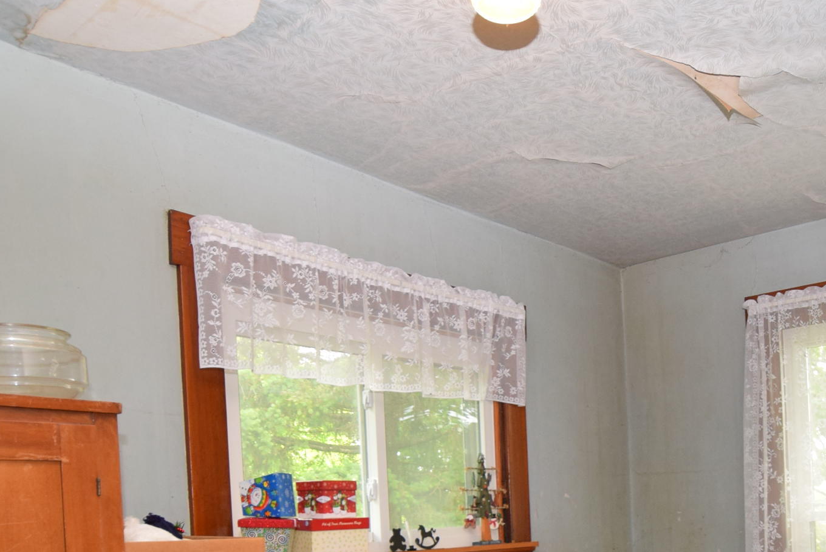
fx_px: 758
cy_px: 543
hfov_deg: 55.1
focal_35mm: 33
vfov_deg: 36.3
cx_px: 593
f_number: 5
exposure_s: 1/100
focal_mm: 10
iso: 800
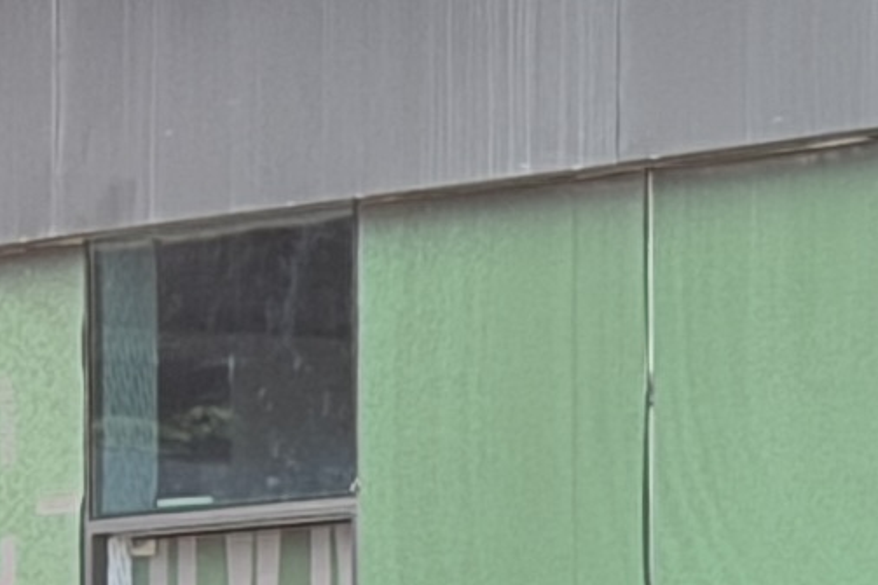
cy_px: 1414
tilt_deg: +0.2
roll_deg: -0.6
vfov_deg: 3.9
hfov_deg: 5.5
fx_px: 8484
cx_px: 2651
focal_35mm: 348
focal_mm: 6.76
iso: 50
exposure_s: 1/131
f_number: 1.78
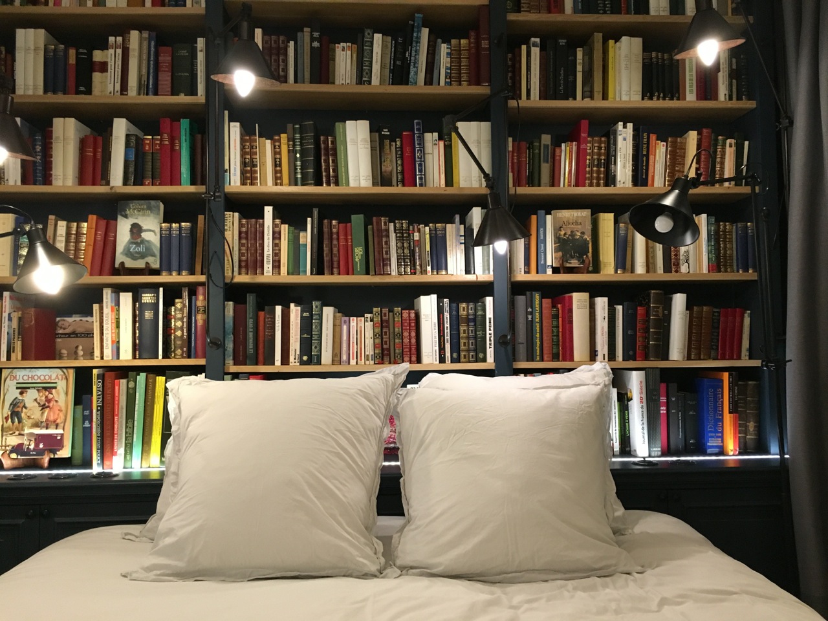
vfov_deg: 48.2
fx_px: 694
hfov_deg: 61.7
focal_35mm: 29
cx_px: 414
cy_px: 310
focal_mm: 4.15
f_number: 2.2
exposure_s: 1/25
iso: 200
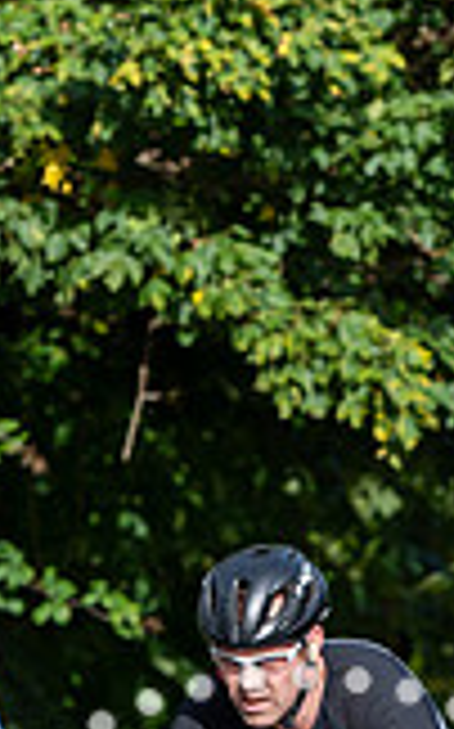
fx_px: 9400
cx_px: 1002
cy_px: 857
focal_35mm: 474
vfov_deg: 4.4
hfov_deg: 2.7
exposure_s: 1/1250
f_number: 3.5
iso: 200
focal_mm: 130
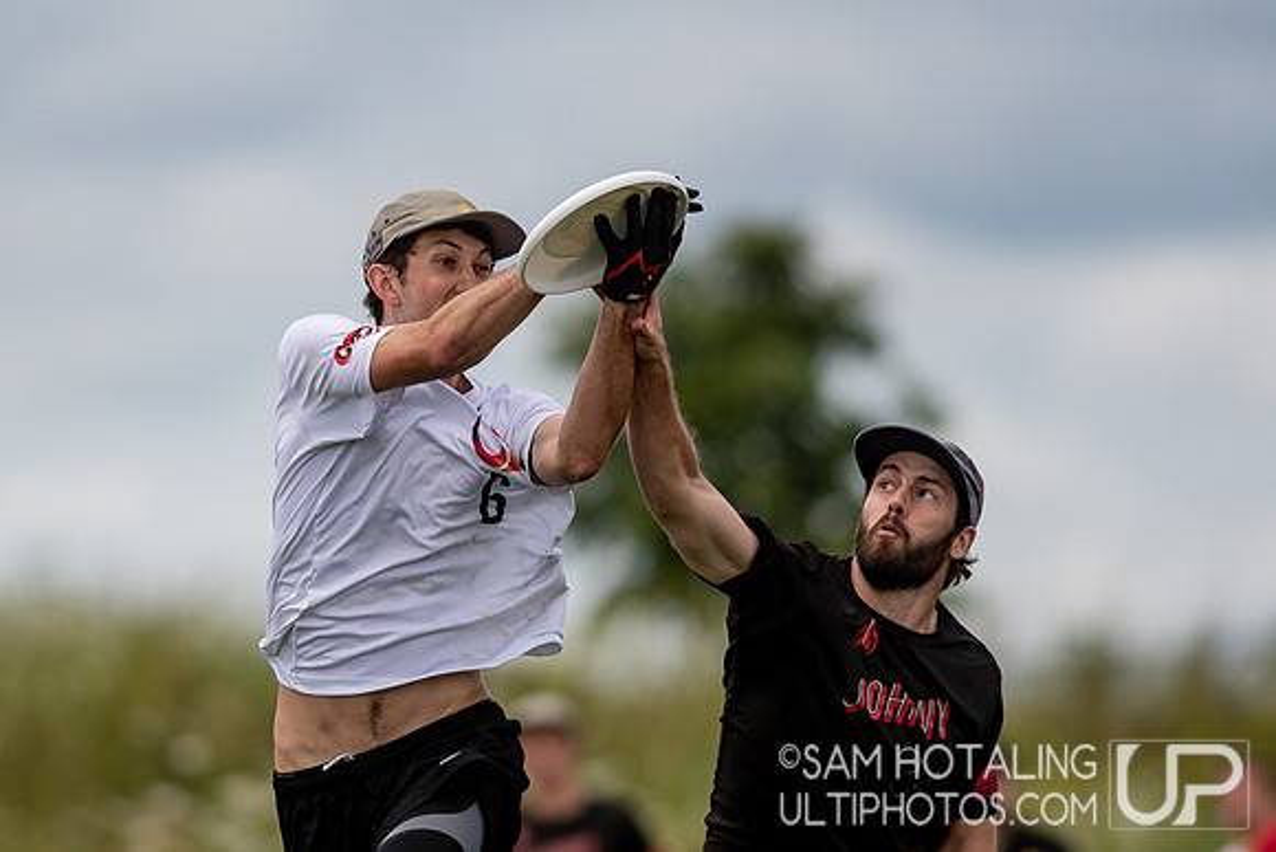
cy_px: 390
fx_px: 23930
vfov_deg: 2.0
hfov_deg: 3.1
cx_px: 386
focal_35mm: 675
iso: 100
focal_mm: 300
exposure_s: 1/4000
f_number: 2.8
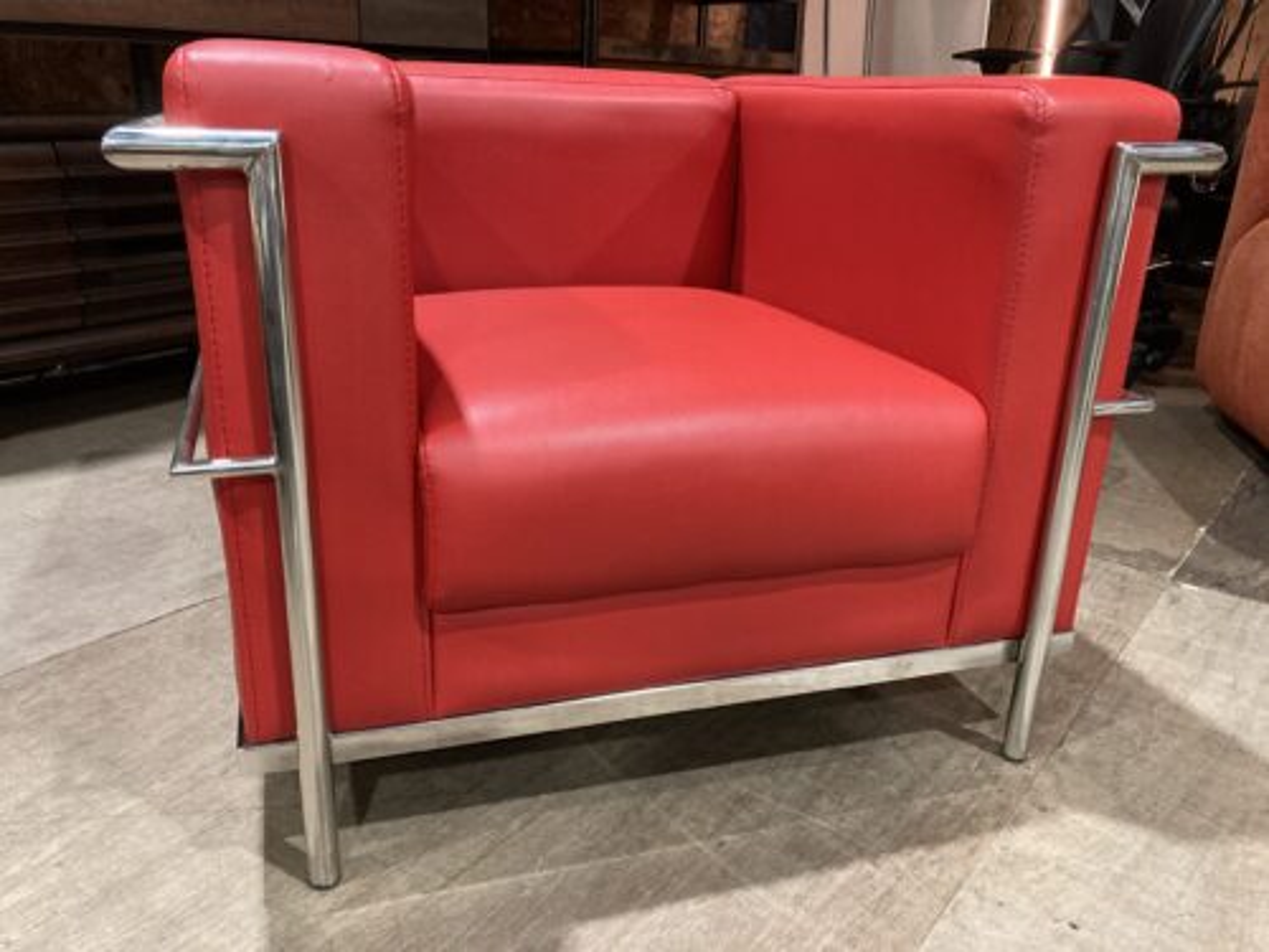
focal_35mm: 28
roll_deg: -2.0
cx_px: 634
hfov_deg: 63.4
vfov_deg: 49.7
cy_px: 476
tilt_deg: -21.1
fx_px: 1026
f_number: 1.8
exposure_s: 1/50
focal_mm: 3.99
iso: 320
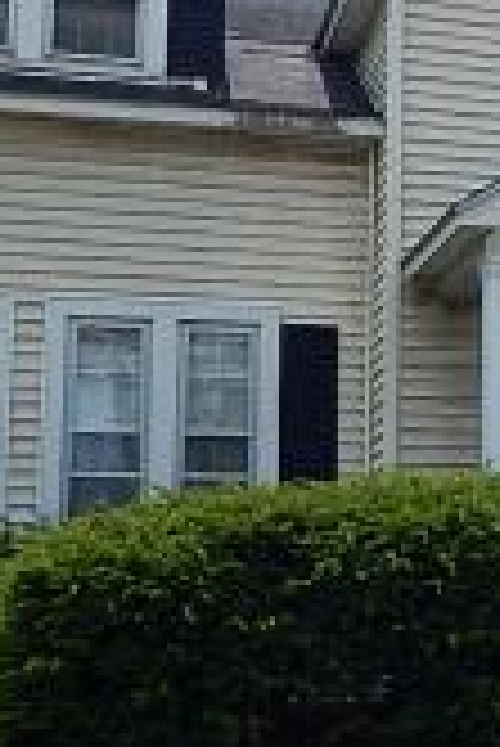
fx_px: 1663
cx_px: 680
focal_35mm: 80
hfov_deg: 16.1
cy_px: 385
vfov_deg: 25.3
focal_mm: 4
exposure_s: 1/400
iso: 125
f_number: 6
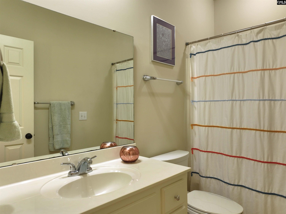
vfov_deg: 56.8
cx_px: 143
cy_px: 107
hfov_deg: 71.6
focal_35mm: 24
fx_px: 198
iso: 100
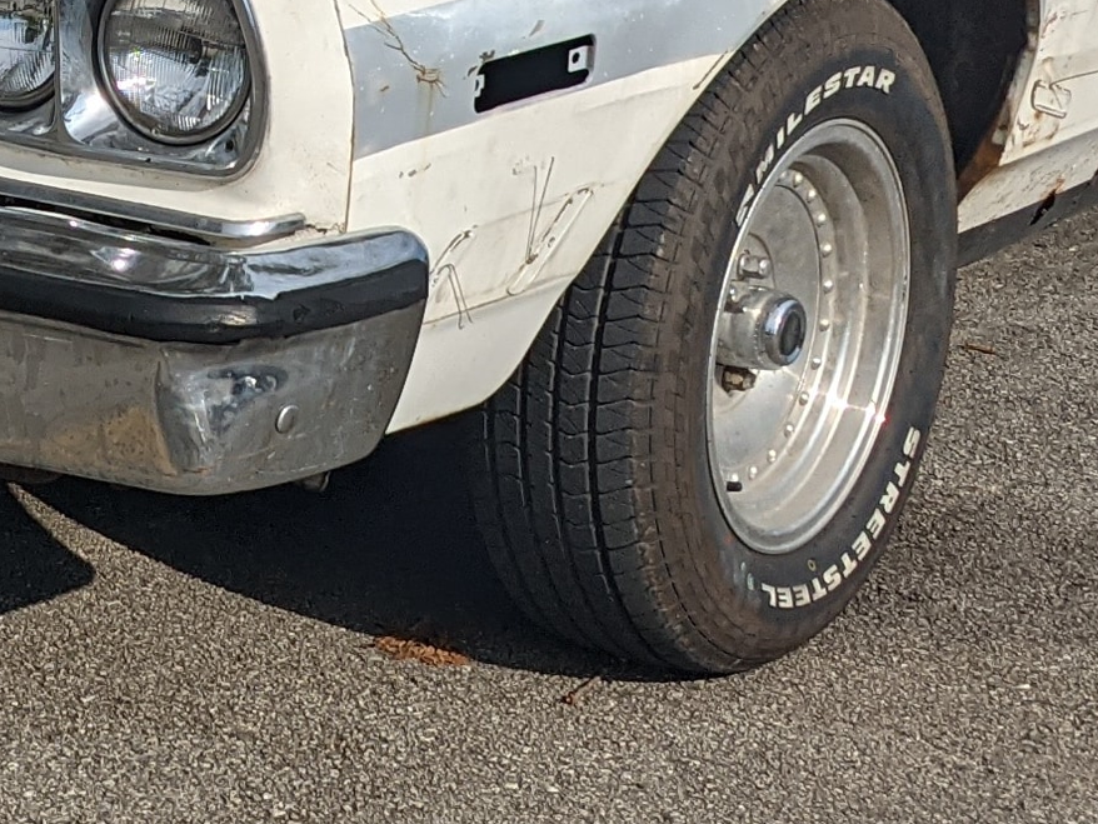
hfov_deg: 15.8
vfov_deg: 12.1
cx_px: 75
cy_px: 346
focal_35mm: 123
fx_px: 3903
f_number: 1.73
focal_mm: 4.38
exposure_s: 1/11765
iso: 84
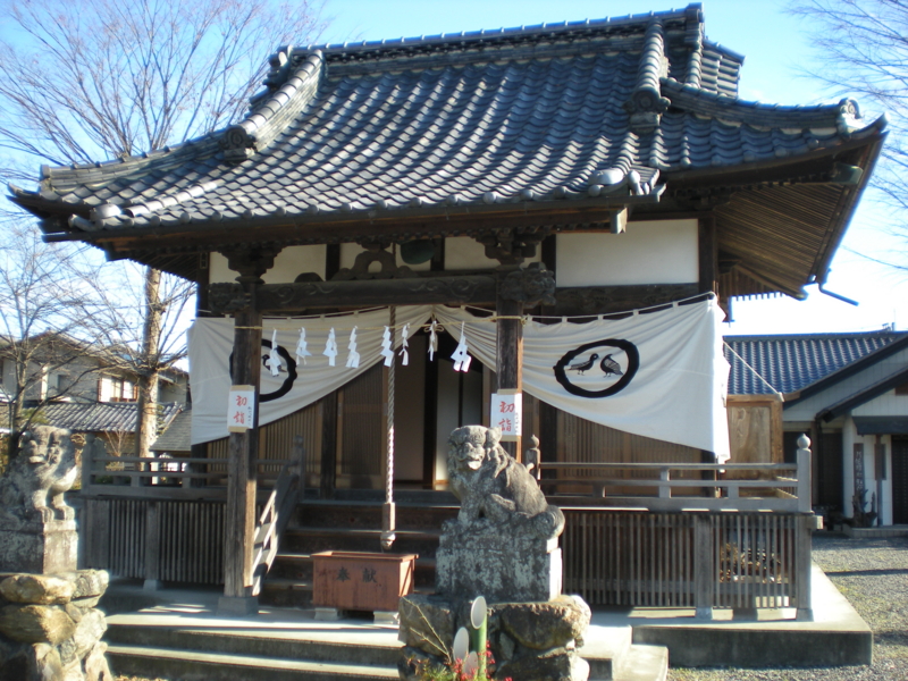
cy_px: 340
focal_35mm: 38
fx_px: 997
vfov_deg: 37.7
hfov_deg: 49.0
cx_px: 454
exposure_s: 1/214
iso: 64
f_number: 3.1
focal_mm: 6.3
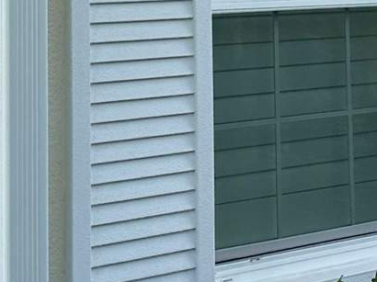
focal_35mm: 120
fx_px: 1306
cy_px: -119
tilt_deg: +6.5
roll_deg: +4.4
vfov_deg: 11.9
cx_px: 370
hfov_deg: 16.1
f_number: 1.78
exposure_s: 1/3058
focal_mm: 6.86
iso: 80
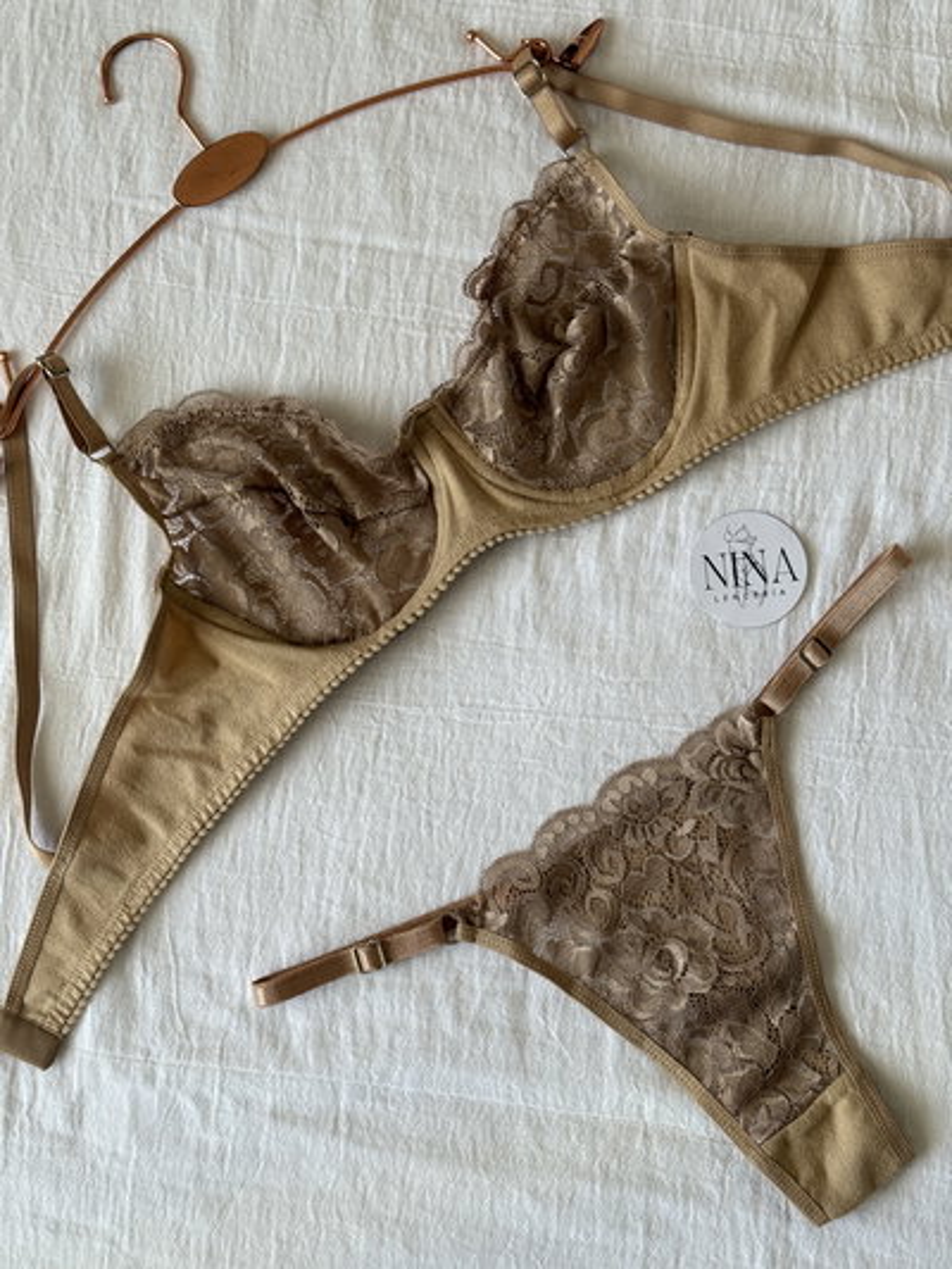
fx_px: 1759
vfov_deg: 39.6
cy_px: 634
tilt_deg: -85.1
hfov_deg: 30.3
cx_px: 476
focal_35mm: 48
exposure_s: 1/60
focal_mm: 6.76
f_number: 1.78
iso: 160
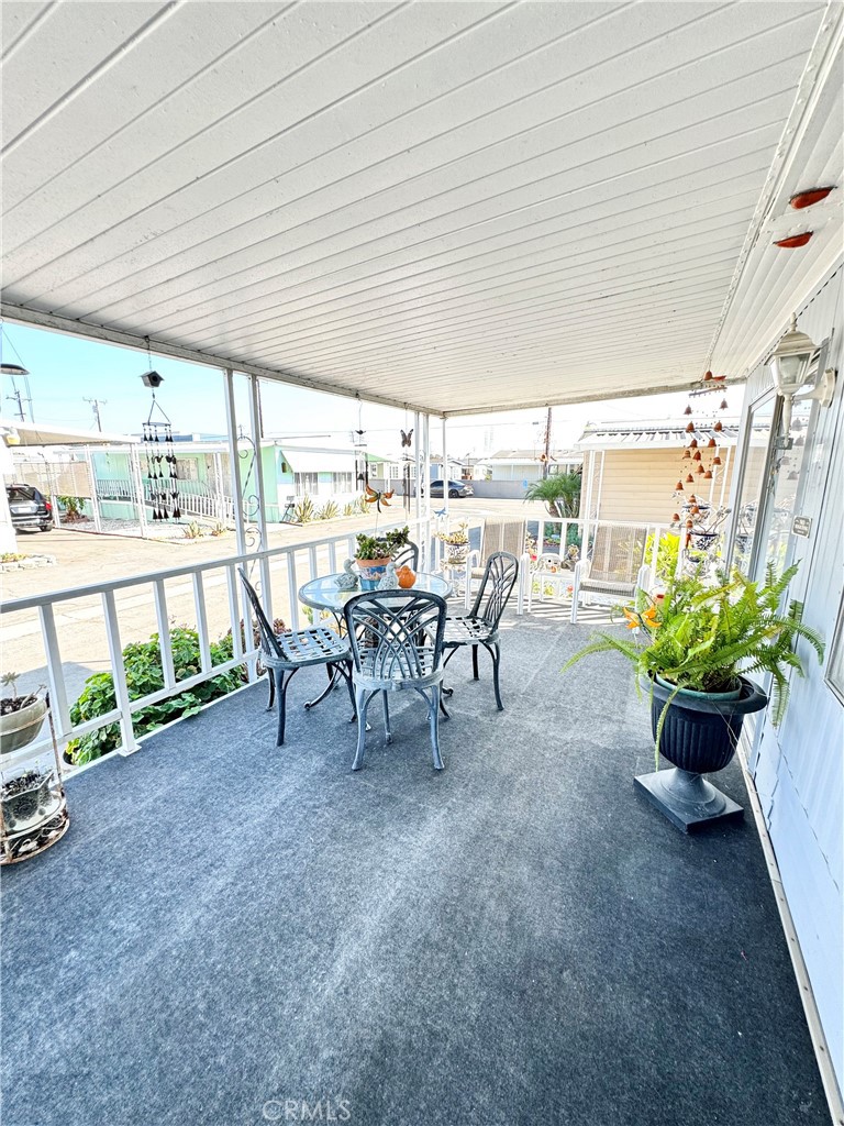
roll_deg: +0.7
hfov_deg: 85.7
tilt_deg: -12.0
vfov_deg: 102.1
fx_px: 455
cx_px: 422
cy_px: 563
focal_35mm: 14
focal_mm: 2.22
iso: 64
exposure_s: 1/99
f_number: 2.2
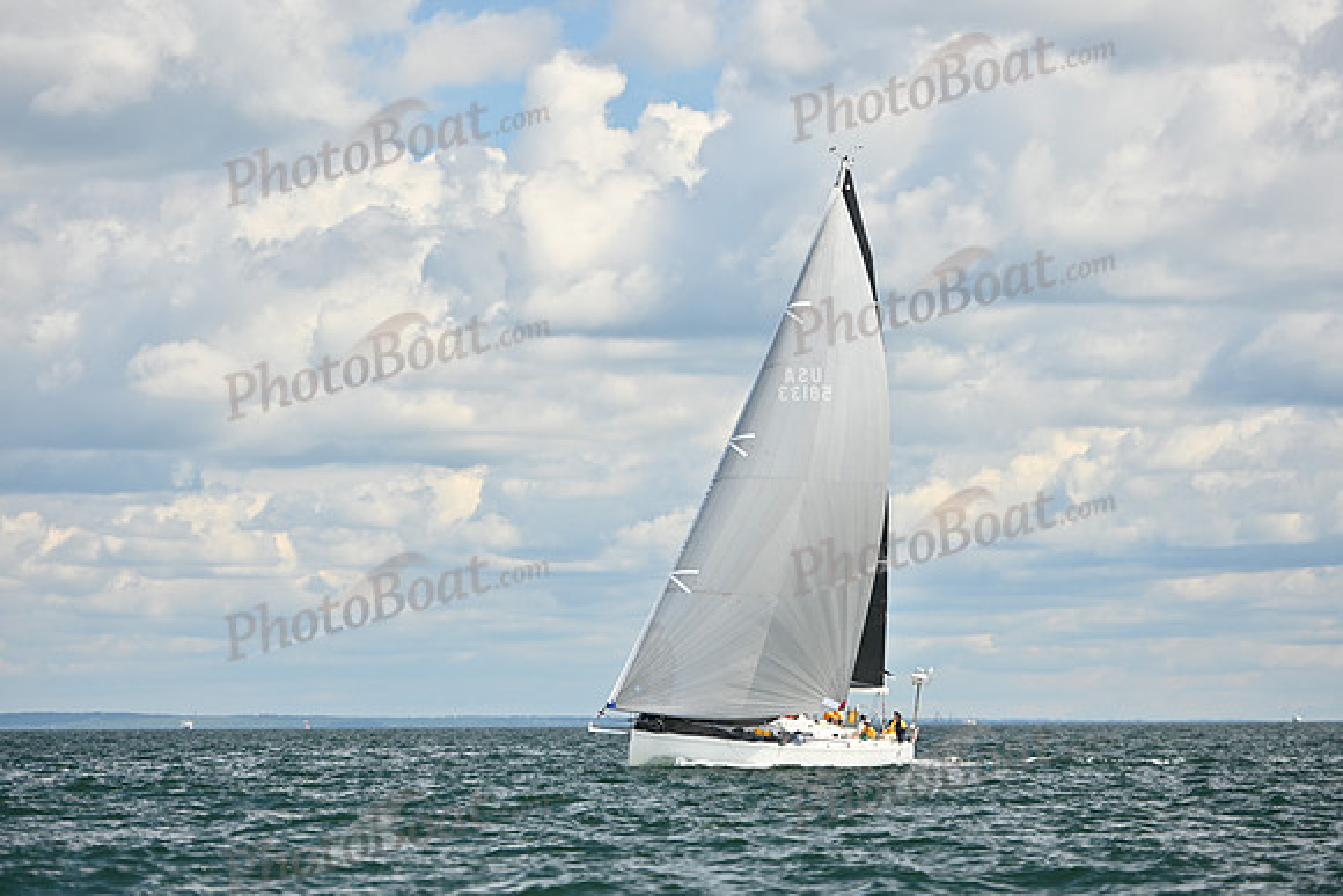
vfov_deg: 8.9
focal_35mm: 155
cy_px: 448
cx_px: 672
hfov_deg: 13.2
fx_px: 5783
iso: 250
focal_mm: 155
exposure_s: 1/2000
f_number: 2.8
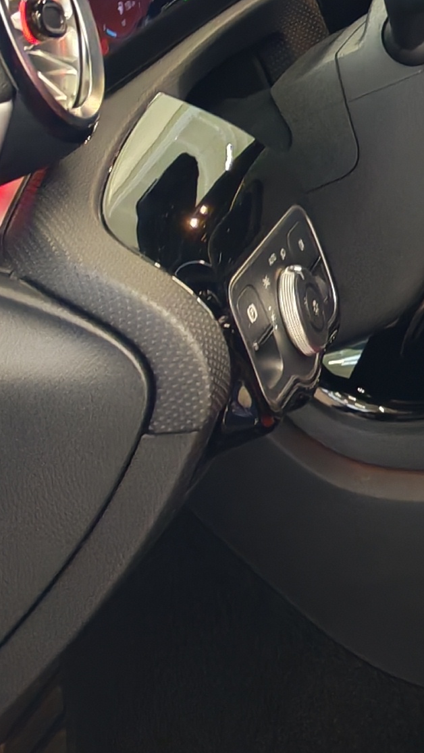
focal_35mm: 120
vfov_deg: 17.8
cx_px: 967
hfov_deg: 9.2
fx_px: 2398
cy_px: 246
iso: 709
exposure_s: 1/50
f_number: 1.9
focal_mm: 6.12
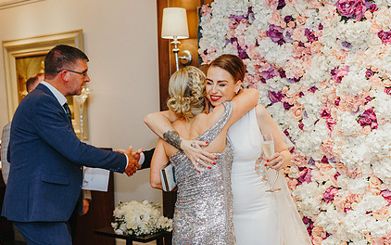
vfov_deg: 26.2
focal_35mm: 49
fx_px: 522
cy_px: 163
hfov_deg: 40.8
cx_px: 237
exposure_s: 1/200
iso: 1000
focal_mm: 35
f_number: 2.2
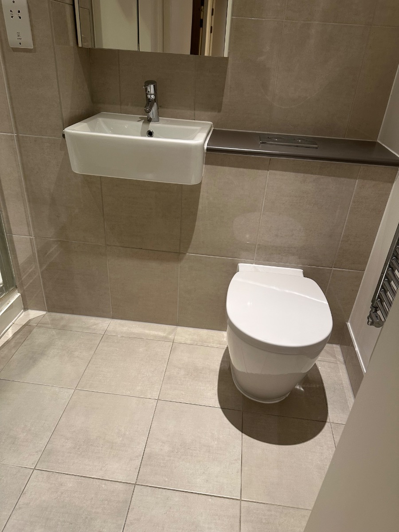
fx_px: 369
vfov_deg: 71.6
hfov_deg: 56.8
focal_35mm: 24
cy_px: 266
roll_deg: -3.6
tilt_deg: -29.9
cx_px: 200
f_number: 1.78
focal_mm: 6.86
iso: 160
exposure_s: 1/50
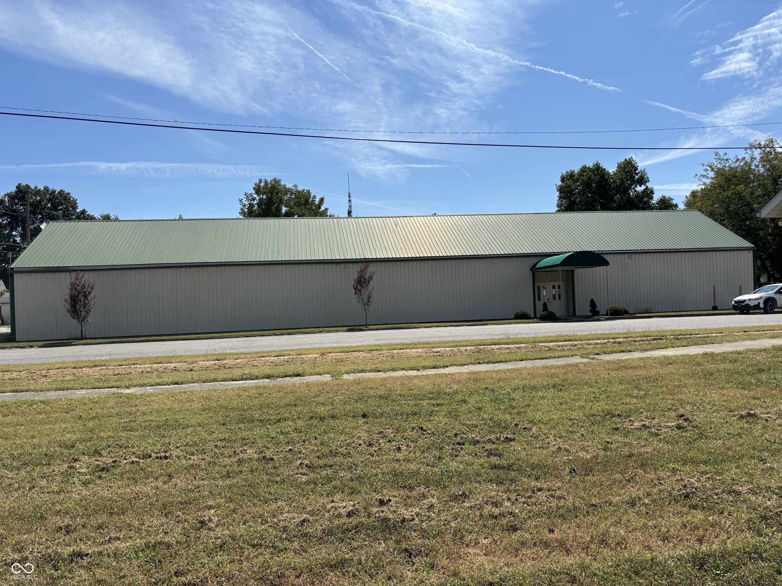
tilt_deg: -0.6
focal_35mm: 26
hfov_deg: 67.3
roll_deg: +2.5
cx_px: 391
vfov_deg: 53.1
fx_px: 587
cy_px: 293
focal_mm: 5.96
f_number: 1.6
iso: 50
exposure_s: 1/5076
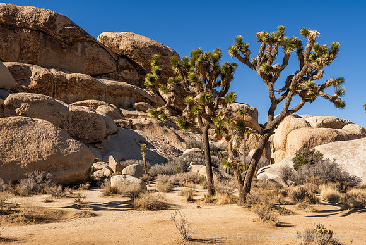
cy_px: 129
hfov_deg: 57.7
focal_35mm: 33
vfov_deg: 40.3
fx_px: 332
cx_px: 173
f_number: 10
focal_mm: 31
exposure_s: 1/400
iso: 200
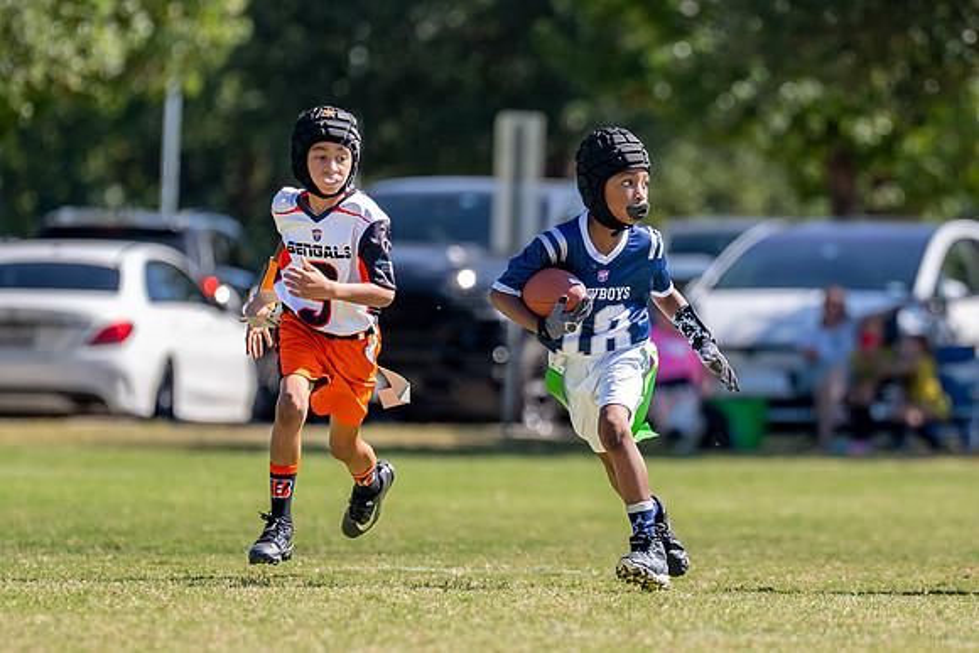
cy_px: 356
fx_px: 12277
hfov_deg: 4.6
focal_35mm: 451
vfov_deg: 3.0
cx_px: 669
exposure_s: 1/2000
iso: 160
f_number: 2.8
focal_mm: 200
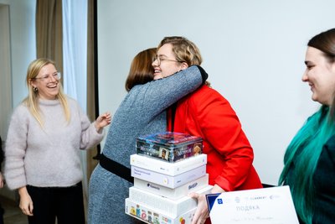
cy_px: 100
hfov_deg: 49.2
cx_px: 161
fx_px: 366
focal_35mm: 39
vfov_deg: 34.0
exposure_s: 1/125
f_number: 2.5
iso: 200
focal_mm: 35
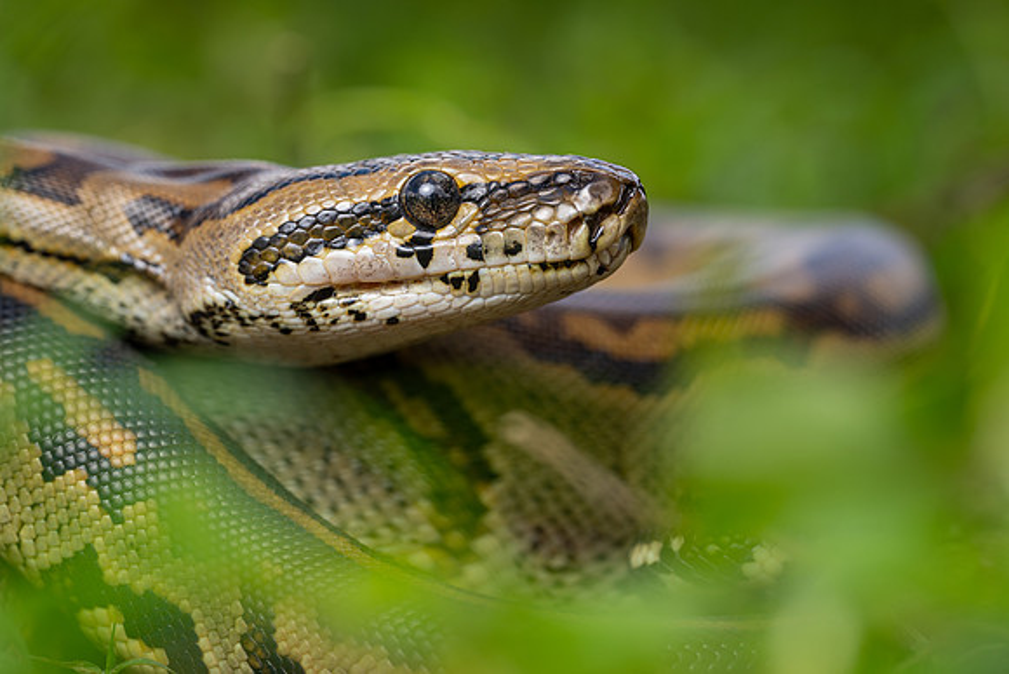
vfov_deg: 11.0
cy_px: 371
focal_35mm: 125
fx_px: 3511
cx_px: 482
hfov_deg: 16.4
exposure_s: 1/200
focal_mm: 105
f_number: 8
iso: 160
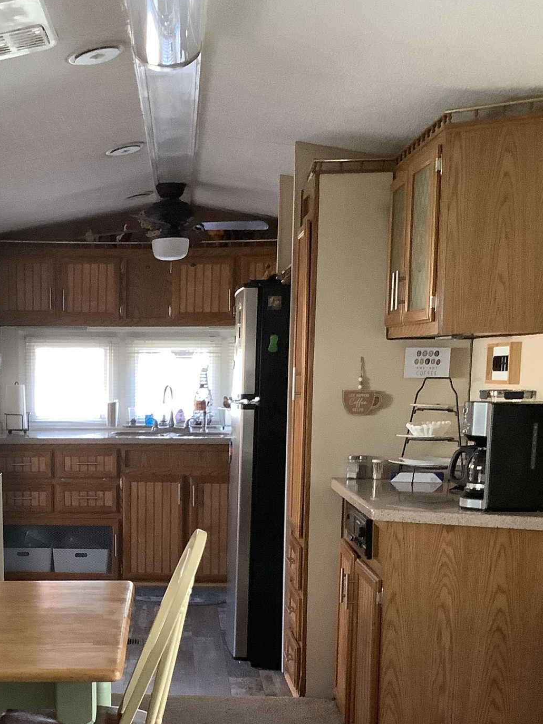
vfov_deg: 36.0
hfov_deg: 27.4
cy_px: 541
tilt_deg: -8.7
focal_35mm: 52
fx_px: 1088
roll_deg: +0.6
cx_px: 104
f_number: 2.4
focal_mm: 3.3
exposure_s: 1/60
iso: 250
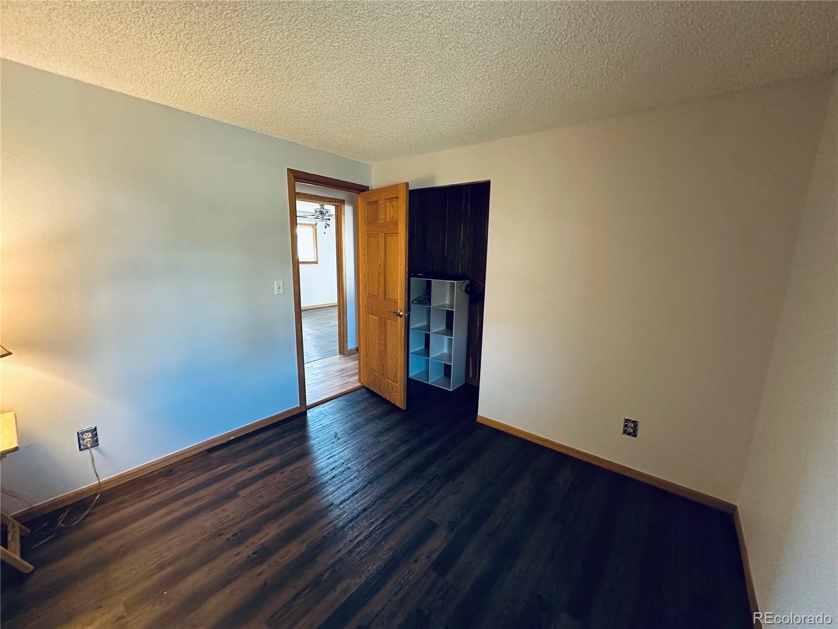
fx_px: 339
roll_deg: -0.8
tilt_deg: -10.5
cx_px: 419
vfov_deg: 85.7
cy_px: 314
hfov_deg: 102.1
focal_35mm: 14
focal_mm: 2.22
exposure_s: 1/60
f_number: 2.2
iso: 800
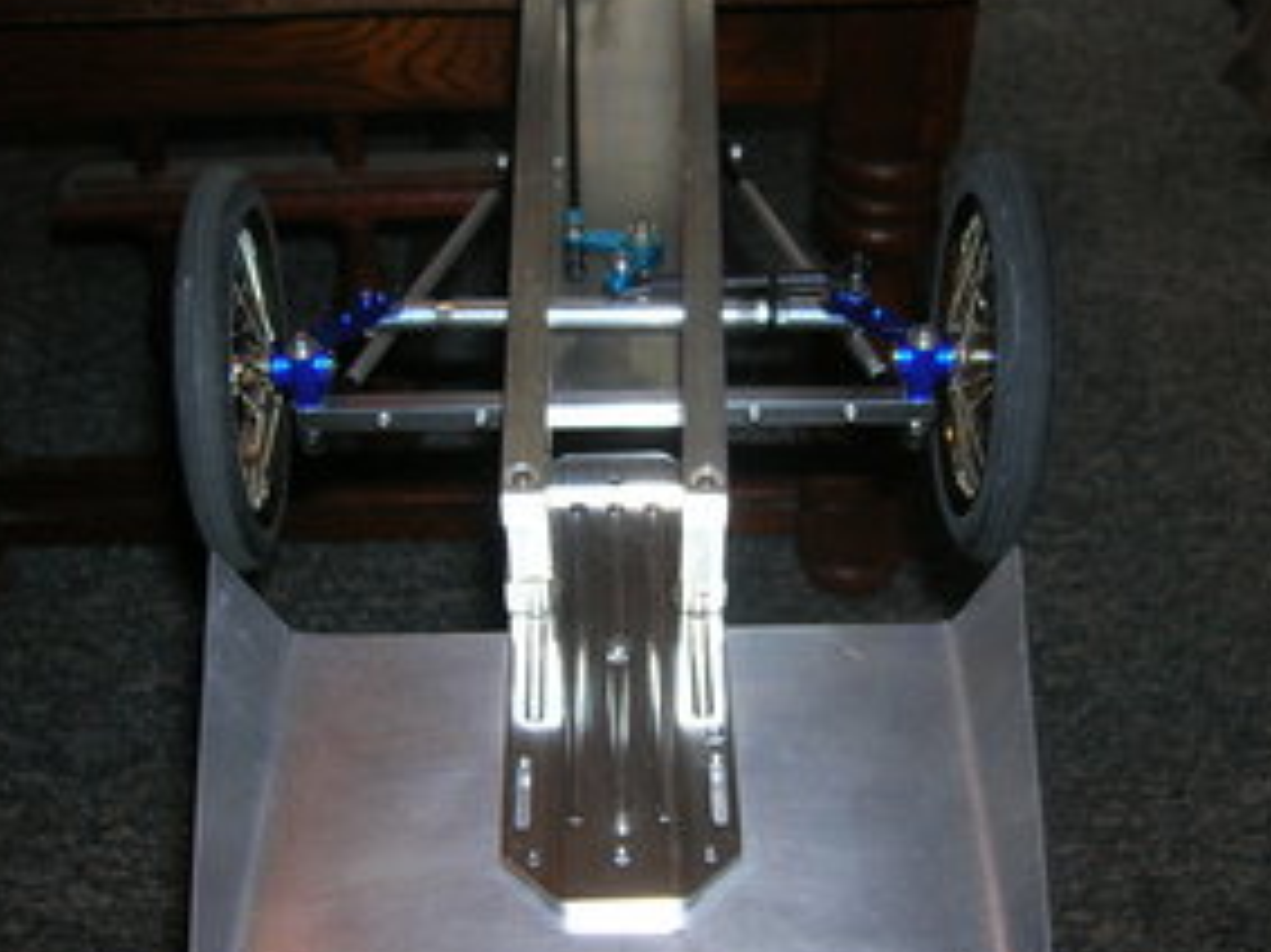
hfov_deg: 39.7
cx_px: 620
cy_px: 505
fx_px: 1762
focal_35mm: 48
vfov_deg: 30.2
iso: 50
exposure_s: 1/60.1
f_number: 2.9
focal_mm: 5.7
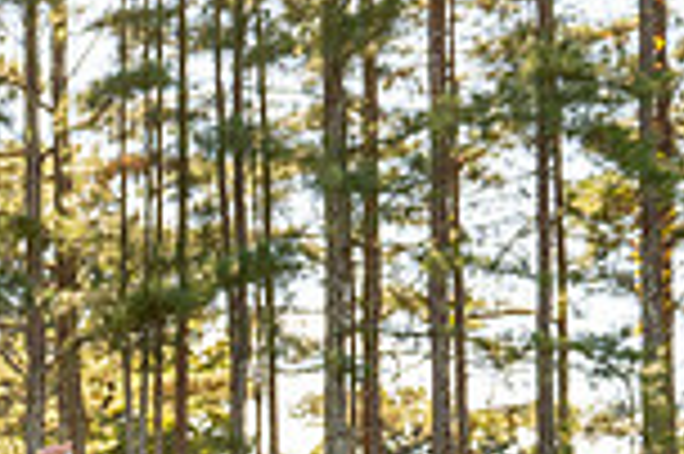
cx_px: -544
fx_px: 1746
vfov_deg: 14.2
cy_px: 587
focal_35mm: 92
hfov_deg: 17.8
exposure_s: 1/640
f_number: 5.6
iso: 250
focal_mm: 24
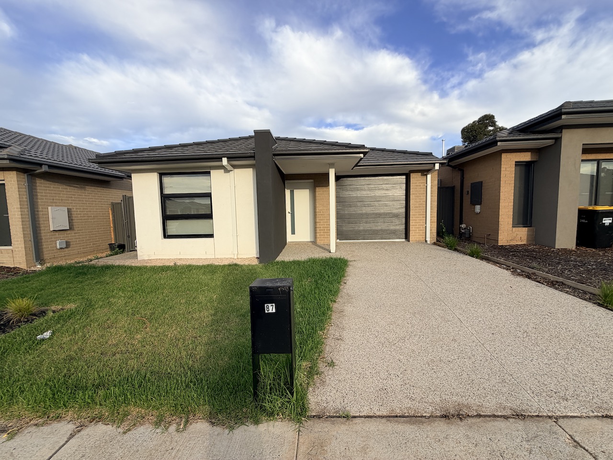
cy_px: 230
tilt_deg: -4.8
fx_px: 248
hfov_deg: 102.1
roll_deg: +1.8
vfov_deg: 85.7
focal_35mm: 14
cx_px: 306
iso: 40
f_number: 2.2
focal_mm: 2.22
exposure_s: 1/686
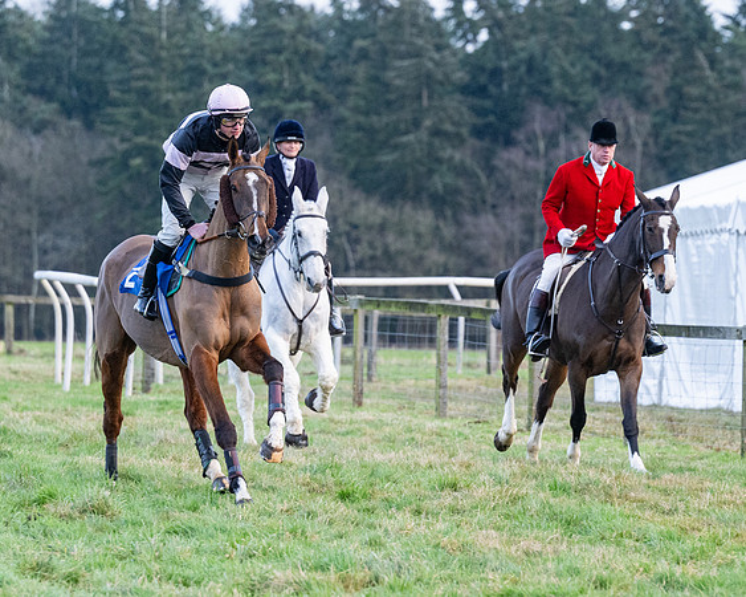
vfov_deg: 5.5
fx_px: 6214
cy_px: 298
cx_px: 272
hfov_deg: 6.9
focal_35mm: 282
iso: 1250
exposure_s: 1/500
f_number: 4
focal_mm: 150
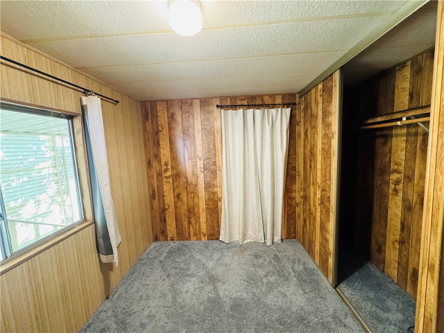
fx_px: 180
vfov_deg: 85.7
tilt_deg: -6.8
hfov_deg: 102.1
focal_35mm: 14
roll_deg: +2.6
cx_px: 222
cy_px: 166
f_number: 2.2
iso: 800
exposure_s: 1/60
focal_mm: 2.22
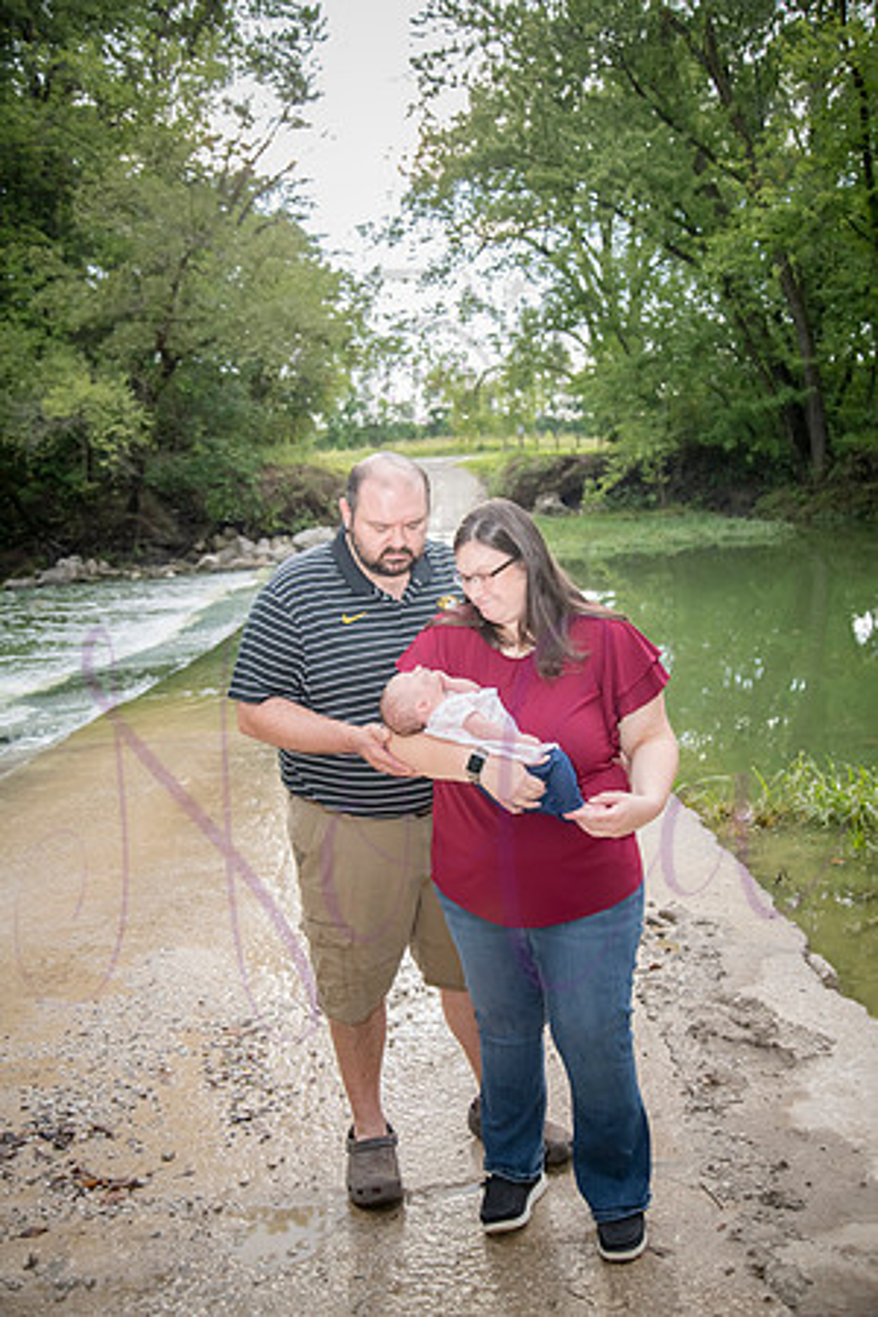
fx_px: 1280
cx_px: 439
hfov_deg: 37.9
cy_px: 658
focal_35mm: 35
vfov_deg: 54.4
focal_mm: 35
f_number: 4
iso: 400
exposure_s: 1/250
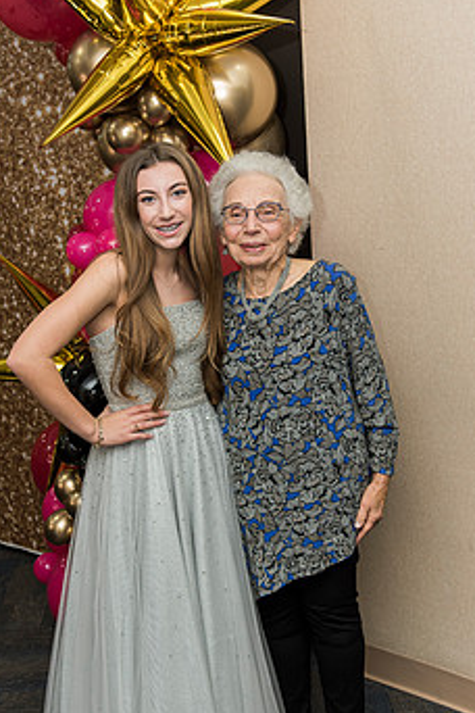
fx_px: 990
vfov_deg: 39.6
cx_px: 202
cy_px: 373
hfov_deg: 27.0
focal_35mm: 50
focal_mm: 38
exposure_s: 1/100
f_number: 4
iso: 800
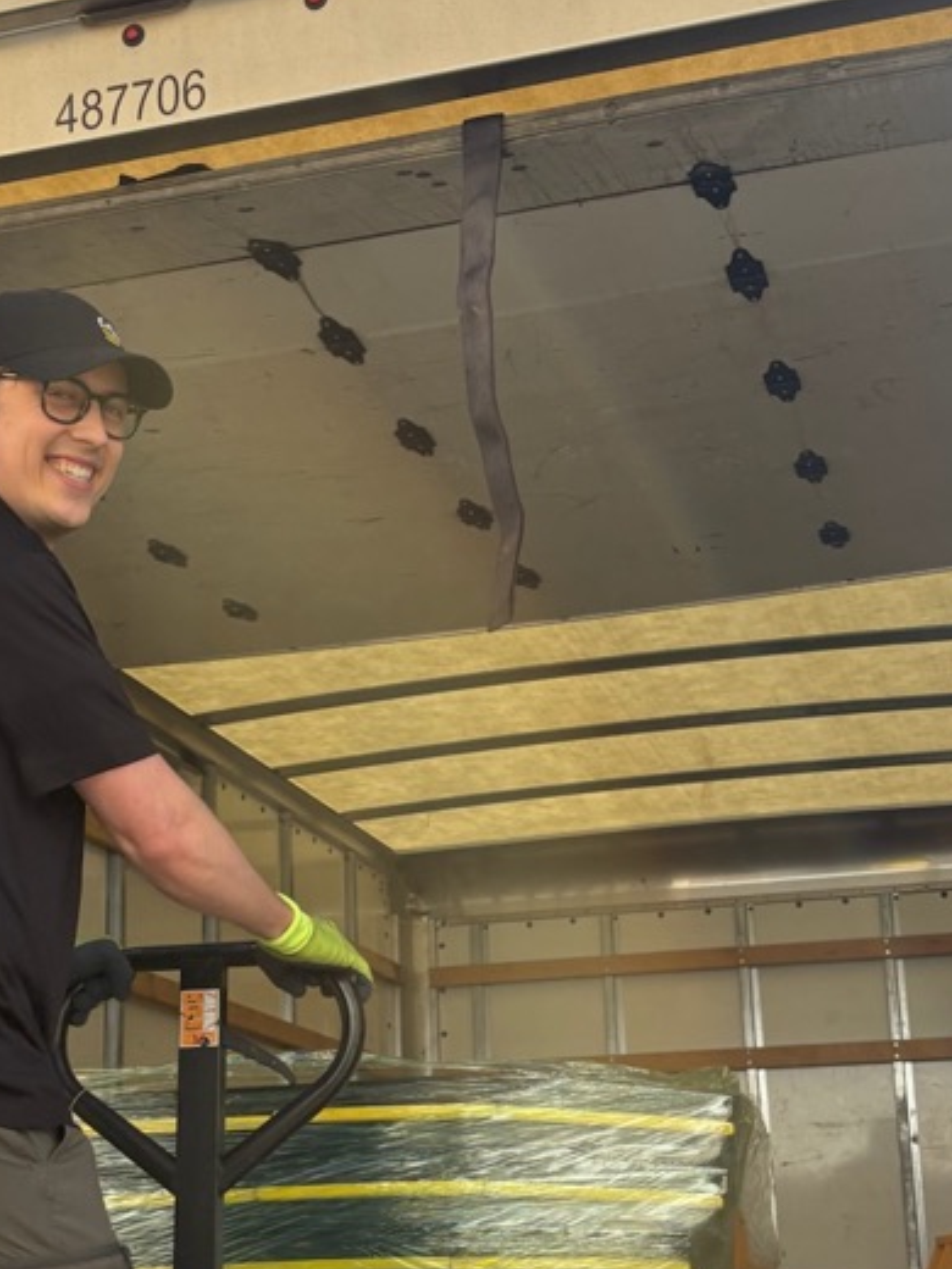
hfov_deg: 24.4
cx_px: 403
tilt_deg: +12.9
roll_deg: +0.3
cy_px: 776
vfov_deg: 32.1
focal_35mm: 60
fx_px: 2200
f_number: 1.6
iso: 64
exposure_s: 1/2208
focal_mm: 5.96
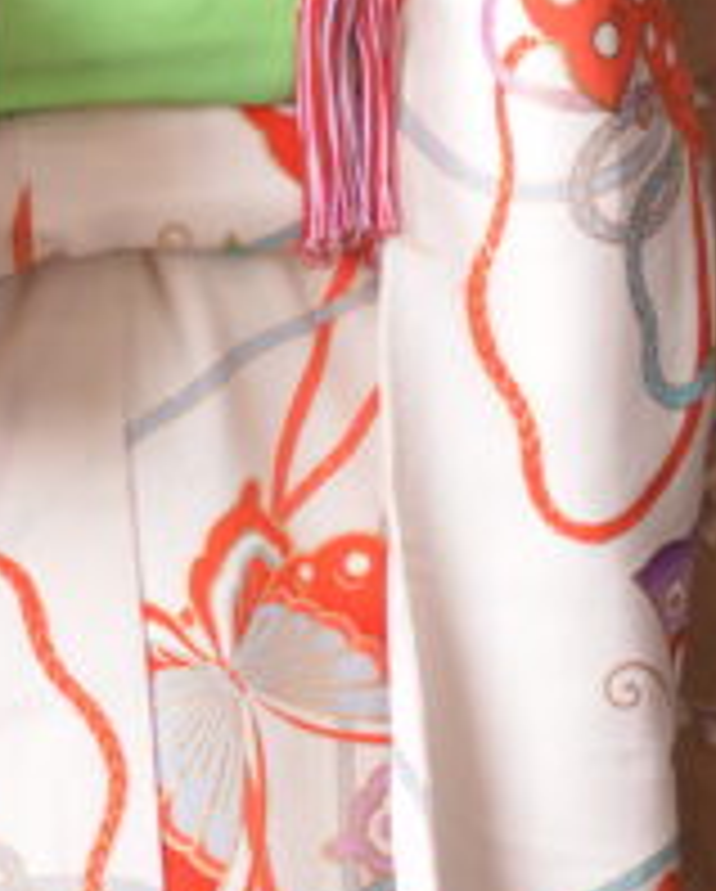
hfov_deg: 3.8
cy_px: 274
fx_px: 10888
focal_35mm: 412
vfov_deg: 4.7
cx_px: 182
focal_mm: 85
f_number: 2.5
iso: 100
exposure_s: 1/200
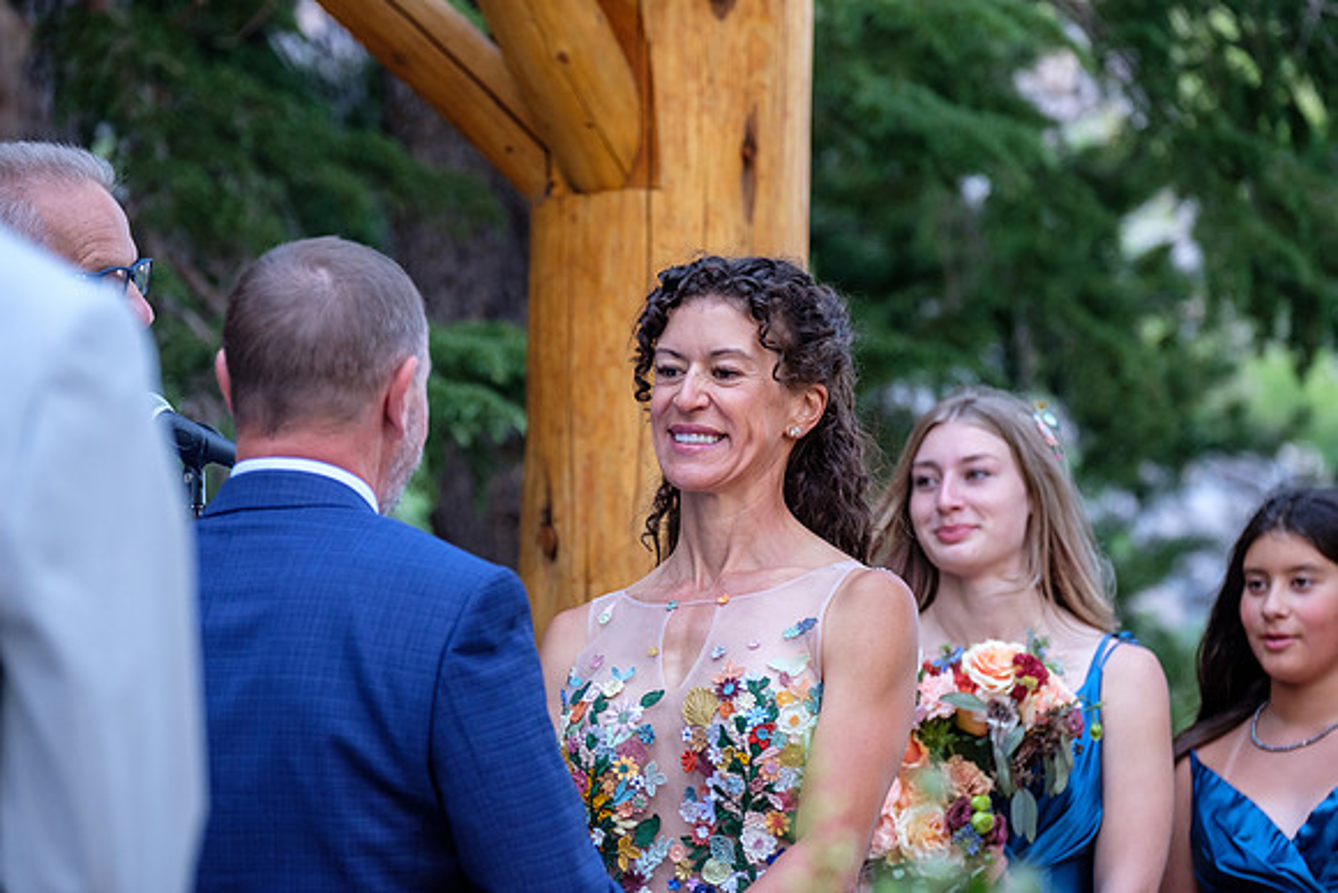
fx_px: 5279
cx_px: 669
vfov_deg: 9.7
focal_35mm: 142
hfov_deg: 14.4
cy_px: 446
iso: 1000
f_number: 3.6
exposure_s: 1/200
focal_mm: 94.5
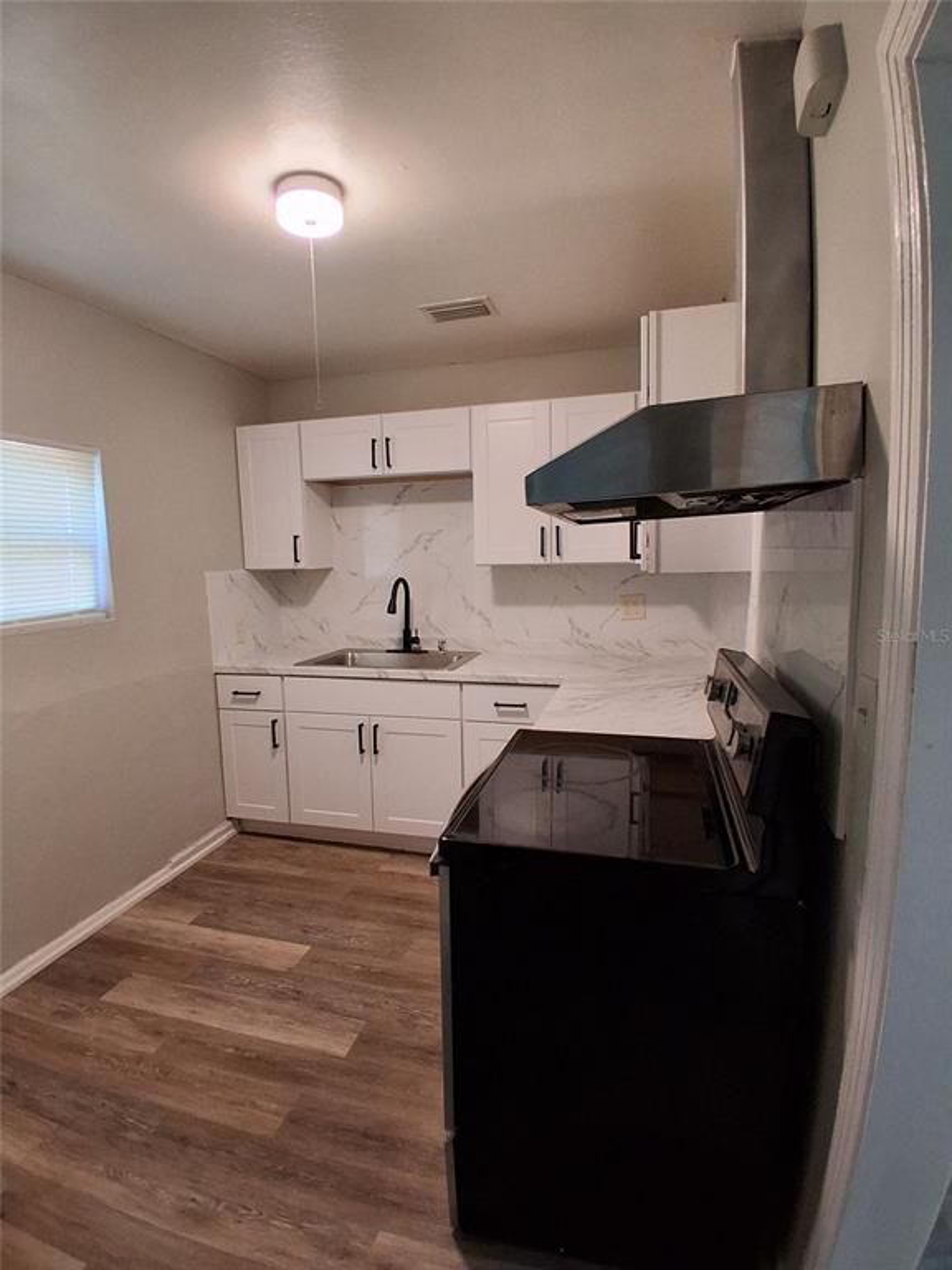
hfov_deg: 74.7
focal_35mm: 17
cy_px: 635
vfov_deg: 91.0
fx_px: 623
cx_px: 476
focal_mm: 1.4
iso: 250
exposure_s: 1/50
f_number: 2.2
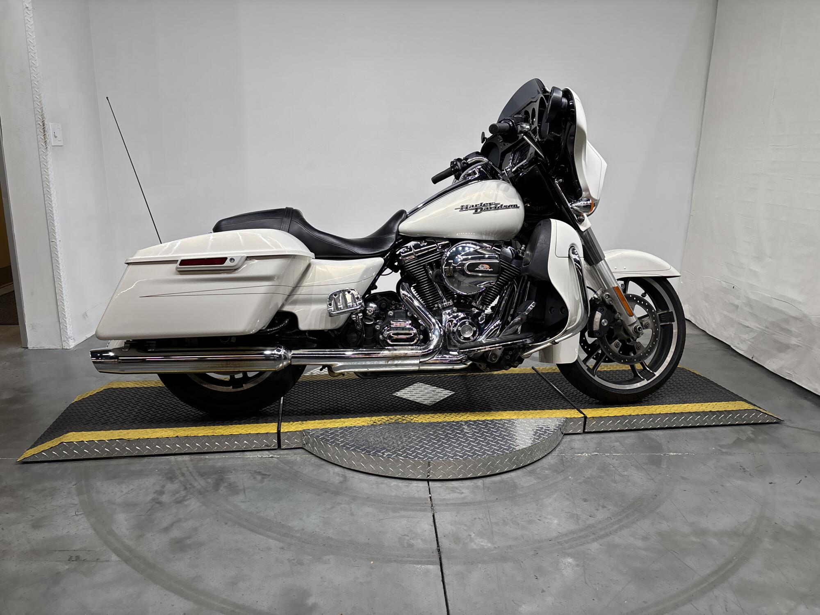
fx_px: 616
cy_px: 308
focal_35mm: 26
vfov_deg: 53.1
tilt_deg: -14.3
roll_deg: -0.6
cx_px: 410
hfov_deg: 67.3
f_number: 1.6
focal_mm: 5.96
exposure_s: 1/120
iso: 100
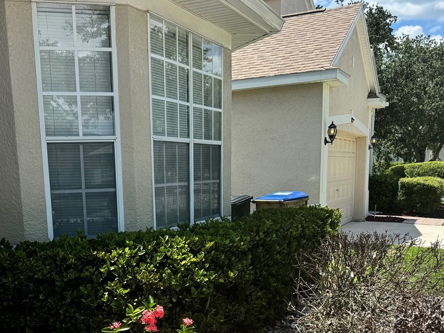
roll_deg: +3.4
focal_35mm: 48
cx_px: 127
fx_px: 616
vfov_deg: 28.8
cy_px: 314
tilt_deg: -13.9
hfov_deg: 38.9
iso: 80
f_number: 1.78
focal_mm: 6.76
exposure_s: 1/4049
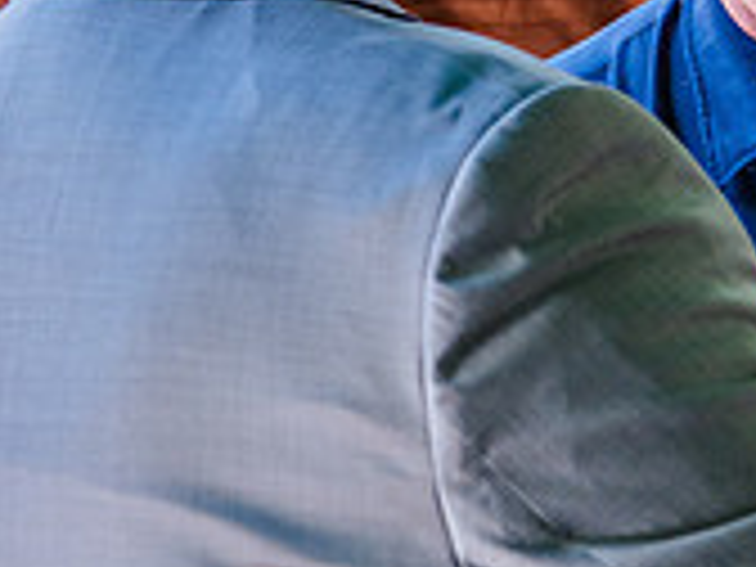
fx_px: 6224
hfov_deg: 6.9
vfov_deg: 5.2
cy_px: -16
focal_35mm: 285
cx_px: 490
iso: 1600
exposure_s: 1/400
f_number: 4
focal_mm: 82
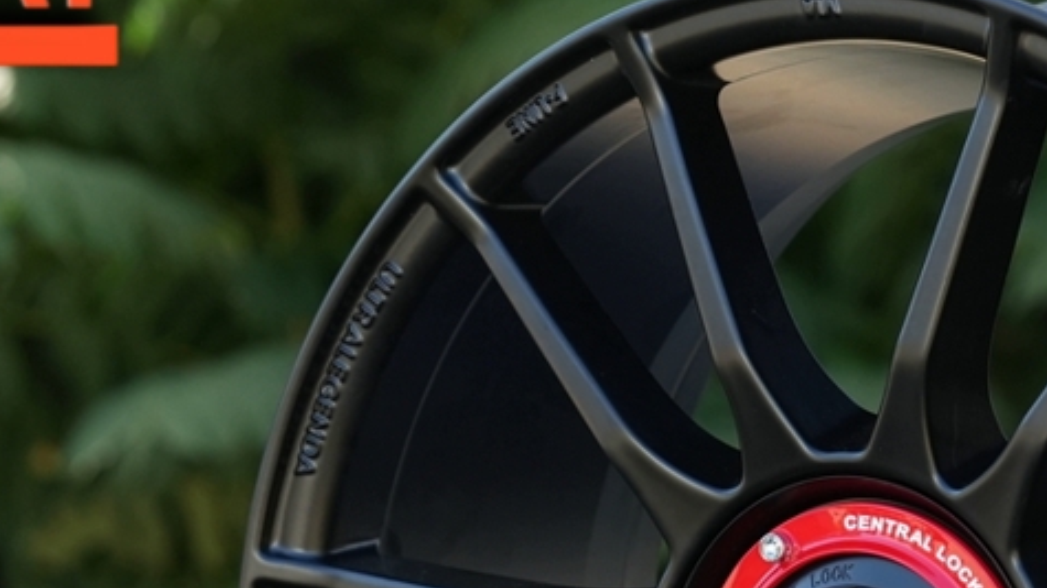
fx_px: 6245
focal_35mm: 225
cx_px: 862
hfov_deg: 9.6
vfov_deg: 5.4
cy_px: 674
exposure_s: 1/500
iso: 640
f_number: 5
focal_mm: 85
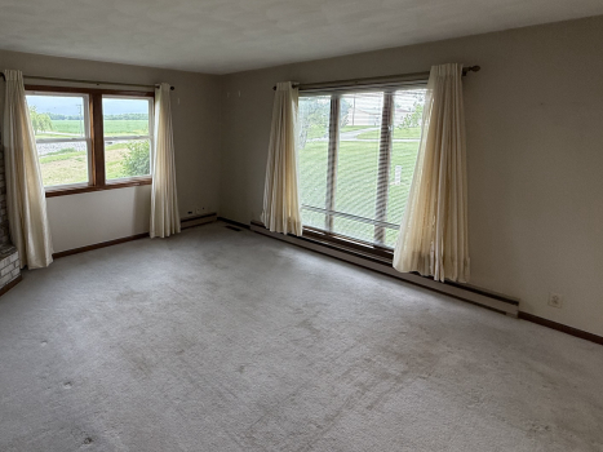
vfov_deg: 64.9
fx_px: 348
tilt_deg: -6.1
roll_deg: +0.9
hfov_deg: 79.3
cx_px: 205
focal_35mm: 20
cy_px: 167
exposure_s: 1/120
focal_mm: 2.22
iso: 160
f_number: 2.2
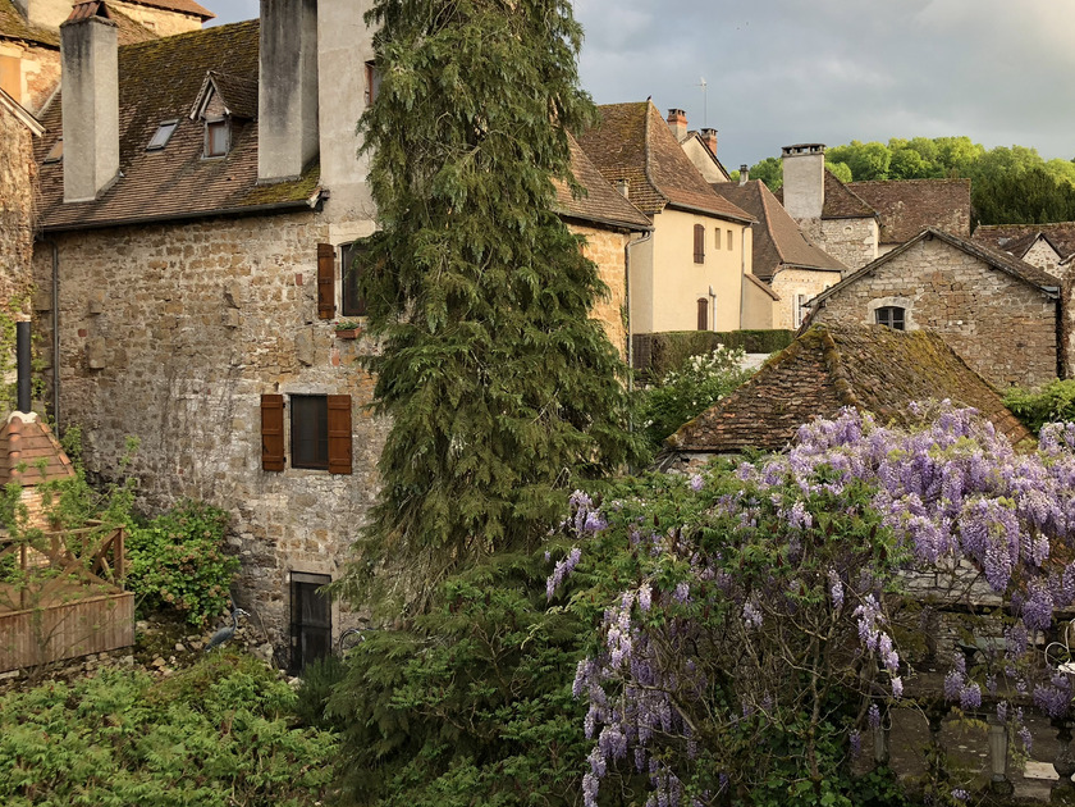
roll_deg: +1.4
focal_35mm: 40
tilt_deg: +1.5
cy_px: 341
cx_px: 651
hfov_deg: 46.5
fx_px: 1242
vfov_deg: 35.9
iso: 20
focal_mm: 4
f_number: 1.8
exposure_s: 1/187
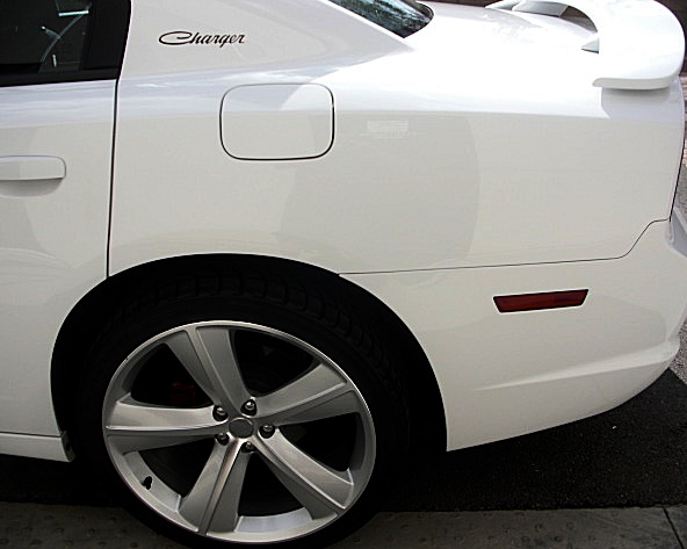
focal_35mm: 38
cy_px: 277
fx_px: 772
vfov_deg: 39.1
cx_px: 362
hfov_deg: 47.9
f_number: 7.9
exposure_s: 1/160
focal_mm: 6.3
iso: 50
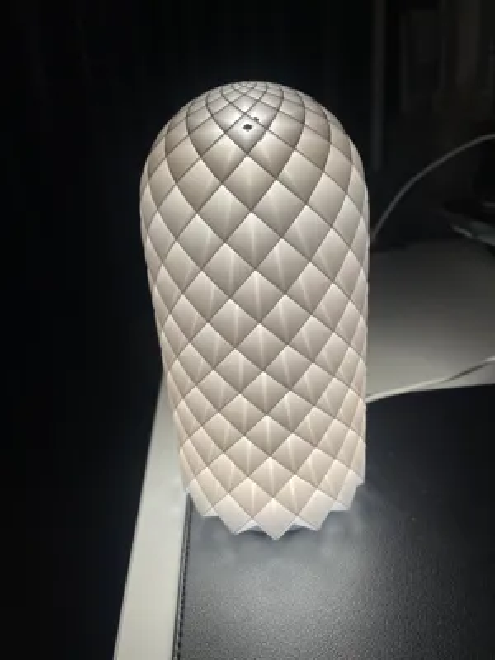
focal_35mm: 26
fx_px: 496
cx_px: 248
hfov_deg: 53.1
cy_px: 330
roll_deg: +5.5
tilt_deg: -24.7
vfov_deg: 67.3
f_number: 1.6
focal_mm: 4.2
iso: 100
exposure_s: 1/121
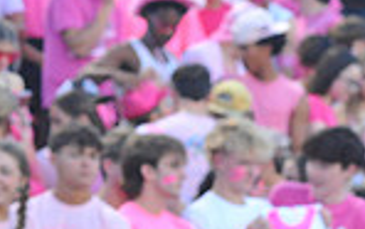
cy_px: 463
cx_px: 668
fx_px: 4174
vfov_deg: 3.1
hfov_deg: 4.9
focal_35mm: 419
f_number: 5.6
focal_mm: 105
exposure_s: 1/250
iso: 5000
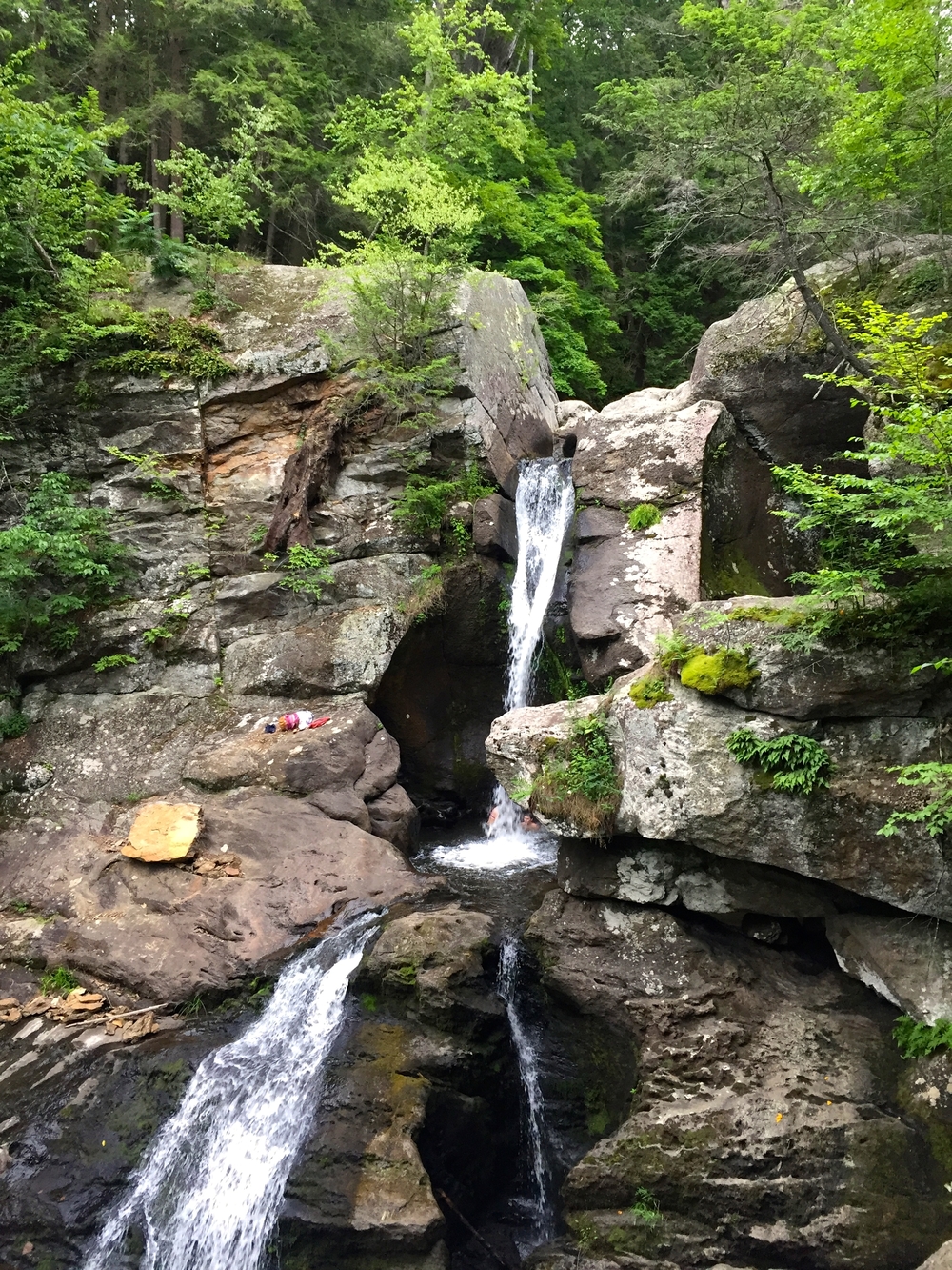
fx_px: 1063
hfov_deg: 48.2
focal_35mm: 29
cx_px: 476
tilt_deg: -1.5
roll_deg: -0.6
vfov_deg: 61.7
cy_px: 635
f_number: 2.2
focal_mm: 4.15
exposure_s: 1/30
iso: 50
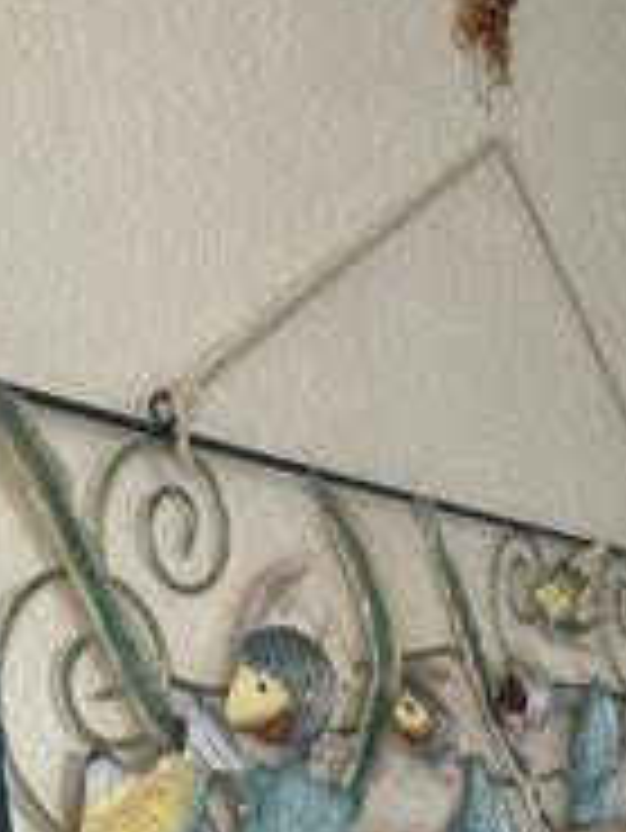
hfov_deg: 19.8
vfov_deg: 31.0
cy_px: 949
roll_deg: -1.1
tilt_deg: -10.5
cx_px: 1130
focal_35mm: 54
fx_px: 1301
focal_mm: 1.57
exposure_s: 1/99
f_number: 1.8
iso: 64
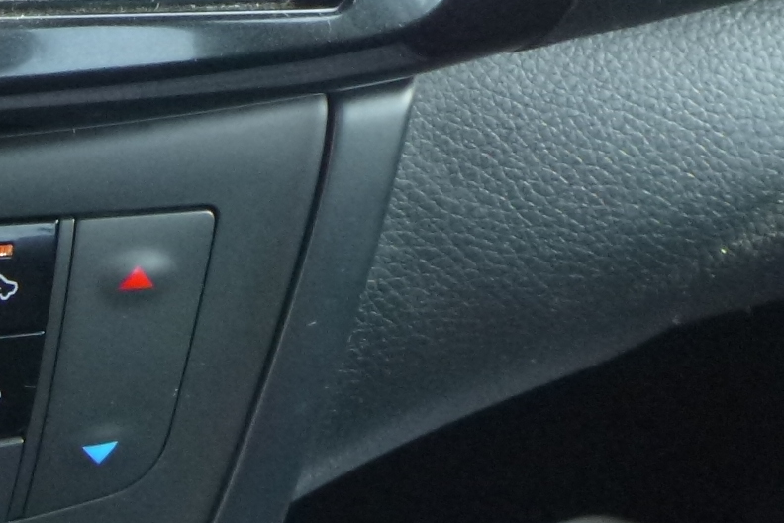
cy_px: -34
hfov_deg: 21.2
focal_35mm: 84
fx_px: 1829
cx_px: -317
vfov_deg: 15.9
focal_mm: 4.5
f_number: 3.9
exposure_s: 1/60
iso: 400
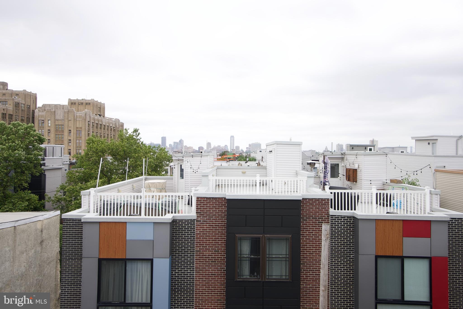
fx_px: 347
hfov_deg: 67.4
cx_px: 232
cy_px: 154
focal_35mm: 27
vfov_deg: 48.0
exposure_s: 1/80
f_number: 7.1
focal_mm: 18
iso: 80
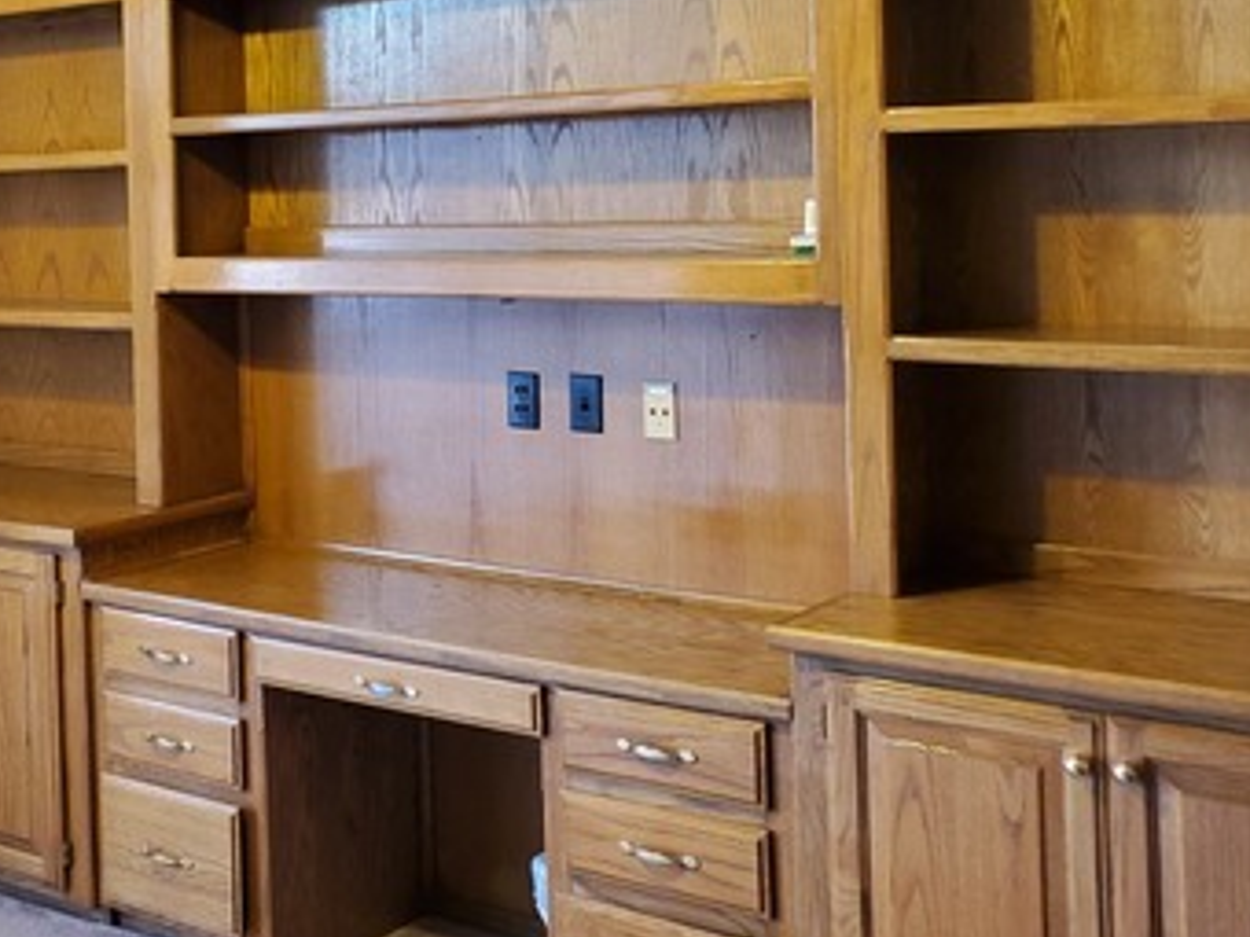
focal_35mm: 51
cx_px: 108
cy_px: 209
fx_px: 1842
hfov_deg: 35.2
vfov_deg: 28.1
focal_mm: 4.3
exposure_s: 1/40
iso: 250
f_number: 1.5
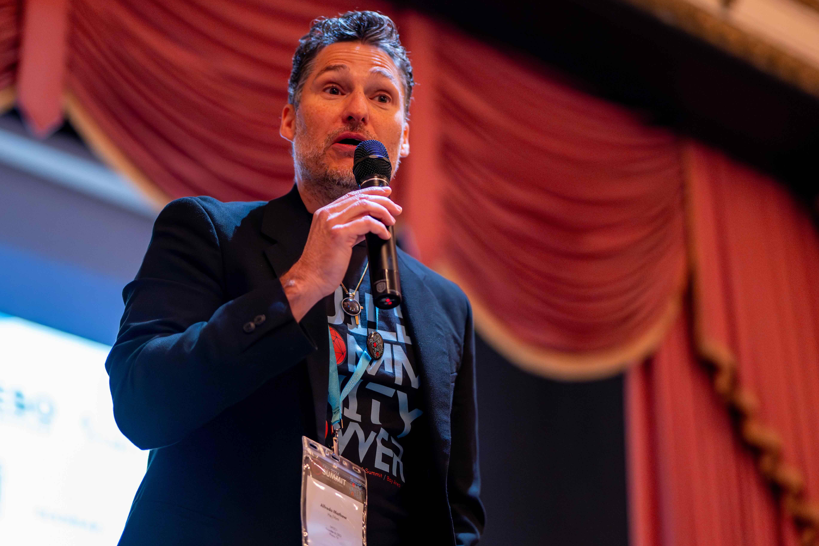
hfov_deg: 21.9
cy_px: 254
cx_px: 374
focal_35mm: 93
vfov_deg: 14.7
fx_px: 2116
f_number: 1.8
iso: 6400
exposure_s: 1/320
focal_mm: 85
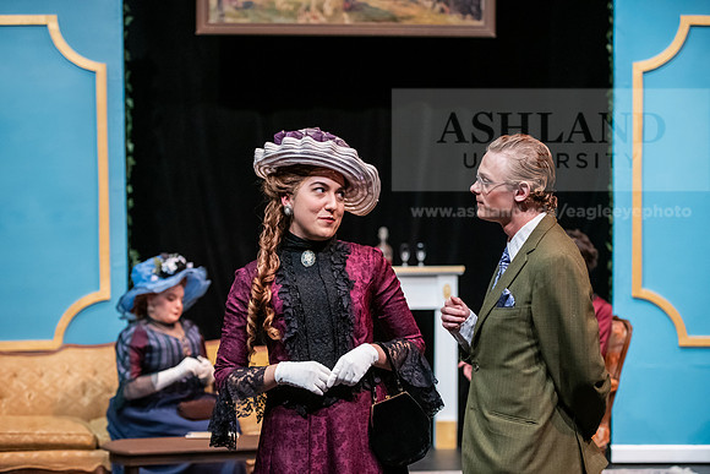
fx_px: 1381
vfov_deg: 19.5
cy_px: 237
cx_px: 355
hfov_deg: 28.8
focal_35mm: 70
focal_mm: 70
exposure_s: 1/200
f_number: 3.2
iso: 3200
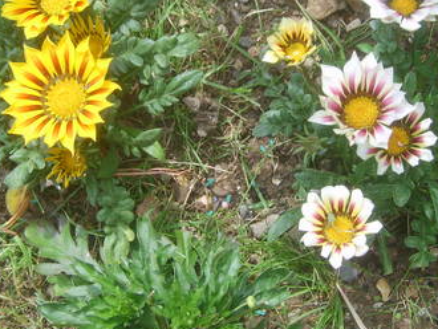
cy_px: 122
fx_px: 912
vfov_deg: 20.4
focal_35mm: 72
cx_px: 170
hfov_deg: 26.9
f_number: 4.9
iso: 50
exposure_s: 1/125
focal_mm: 14.04
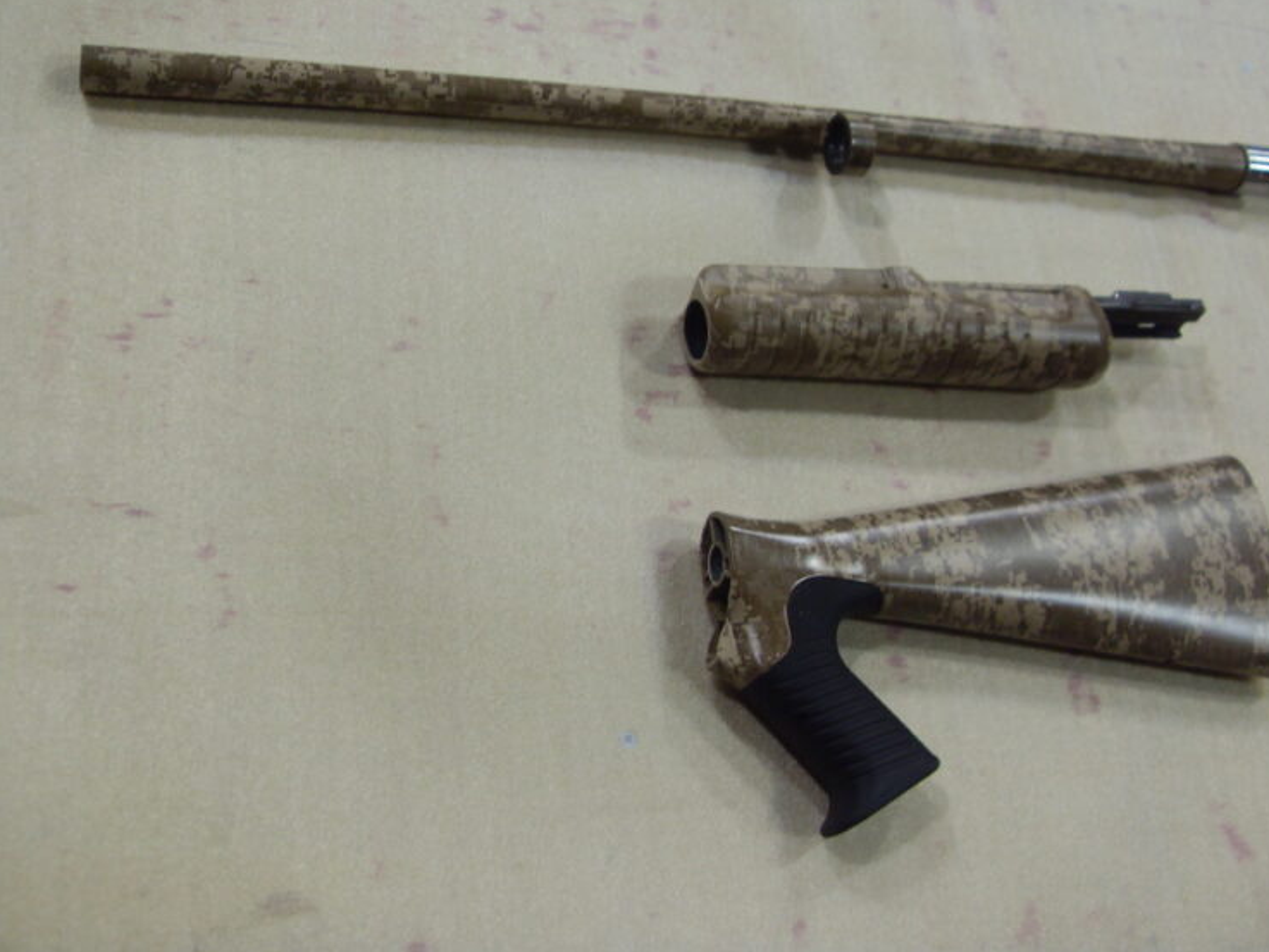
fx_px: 1393
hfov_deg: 49.0
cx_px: 659
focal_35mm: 38
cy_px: 439
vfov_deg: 37.7
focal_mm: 6.3
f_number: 2.8
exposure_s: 1/45
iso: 100
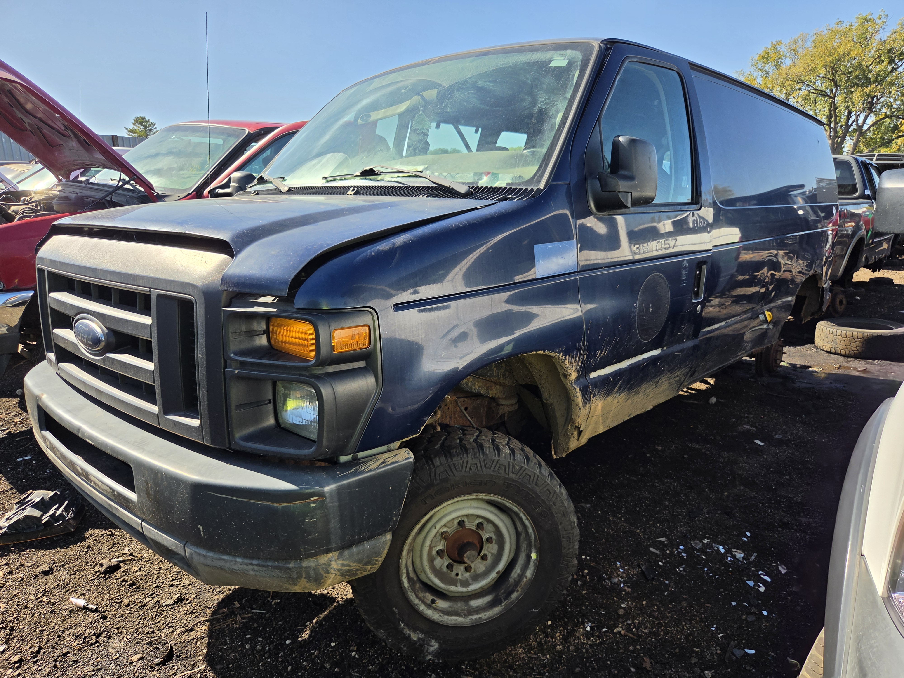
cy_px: 339
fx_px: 601
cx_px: 452
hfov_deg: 73.9
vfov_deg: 58.9
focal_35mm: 23
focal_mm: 5.4
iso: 80
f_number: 1.8
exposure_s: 1/3001
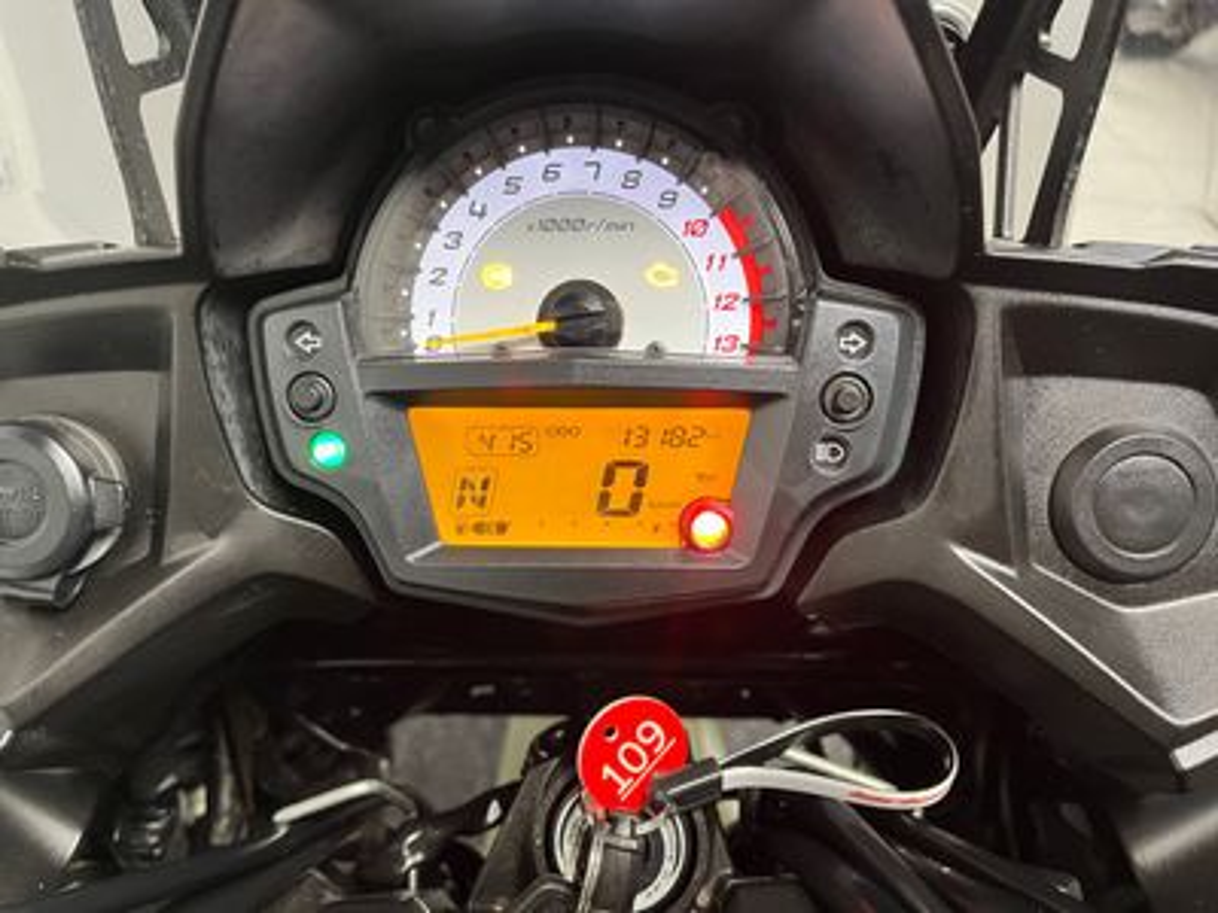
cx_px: 609
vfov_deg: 53.1
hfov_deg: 67.3
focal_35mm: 26
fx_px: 915
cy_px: 456
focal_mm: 5.1
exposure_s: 1/50
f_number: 1.6
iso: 400
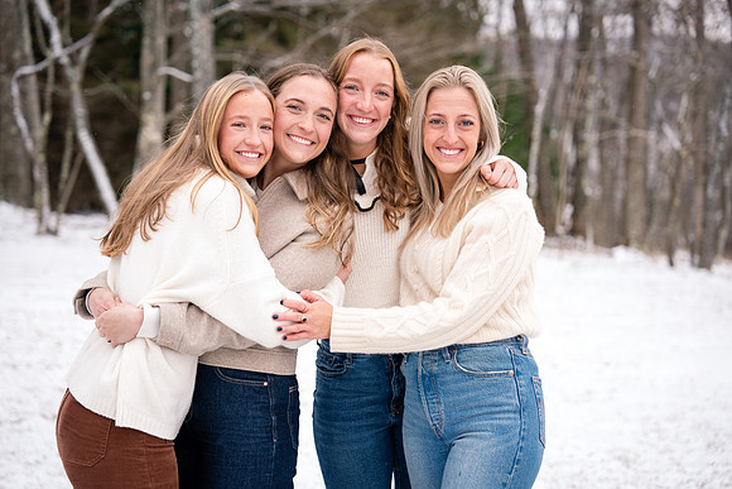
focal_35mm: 69
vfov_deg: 19.7
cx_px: 366
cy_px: 244
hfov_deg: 29.2
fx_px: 1403
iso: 400
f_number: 2.8
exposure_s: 1/250
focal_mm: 69
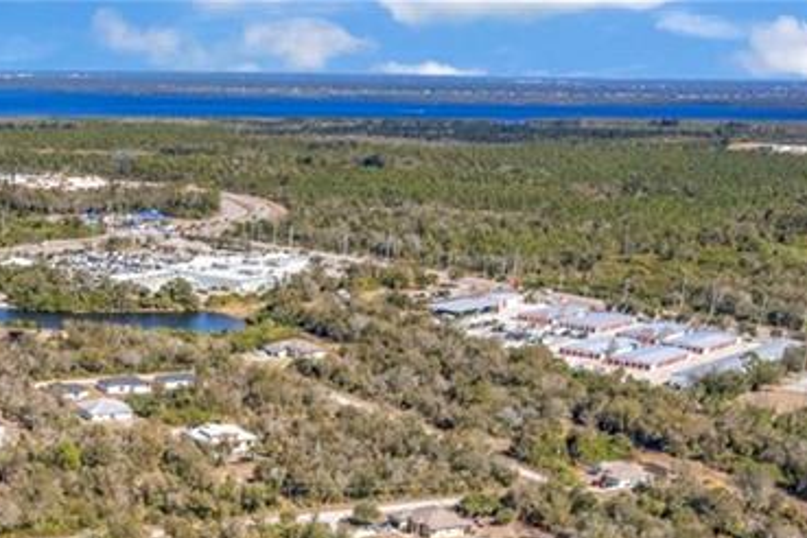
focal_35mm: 61
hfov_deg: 30.9
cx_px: 35
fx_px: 1367
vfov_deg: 20.0
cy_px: 742
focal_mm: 8.38
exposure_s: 1/1600
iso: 130
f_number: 2.8
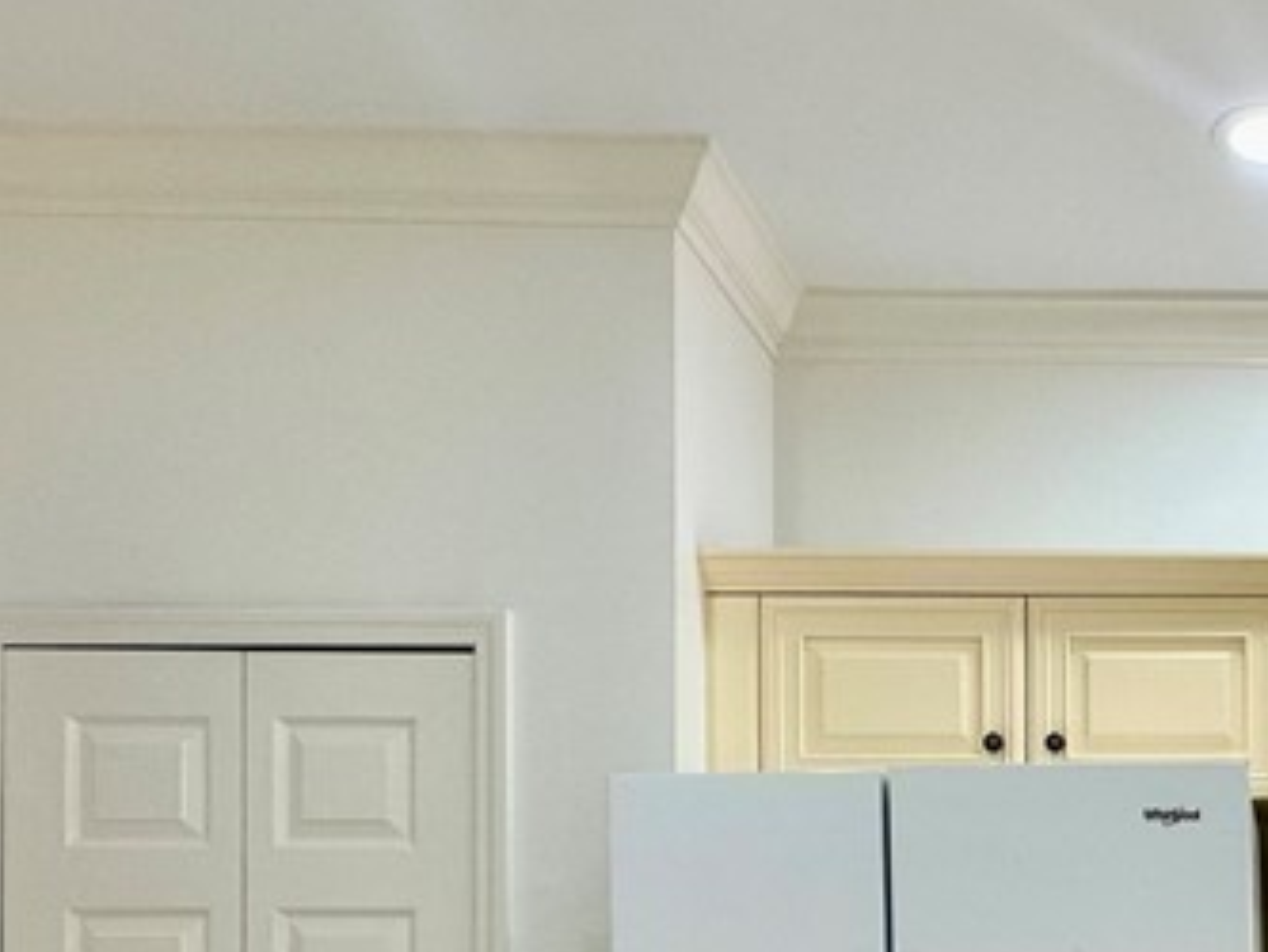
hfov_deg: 37.8
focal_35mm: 43
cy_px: 1017
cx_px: 1337
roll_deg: +0.6
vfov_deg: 30.5
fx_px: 1576
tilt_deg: +1.0
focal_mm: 2.22
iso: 80
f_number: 2.2
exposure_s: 1/120
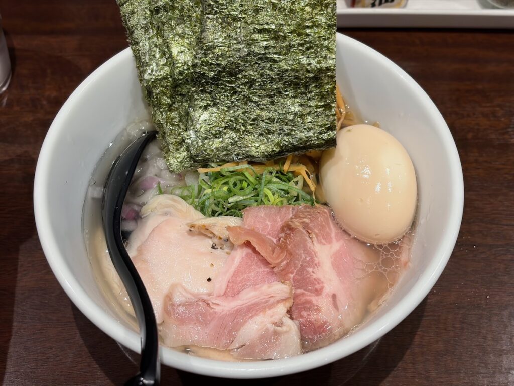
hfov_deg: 36.8
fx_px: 772
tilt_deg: -55.9
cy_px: 193
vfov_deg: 28.0
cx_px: 257
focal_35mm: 52
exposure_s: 1/50
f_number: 1.6
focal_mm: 5.96
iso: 64
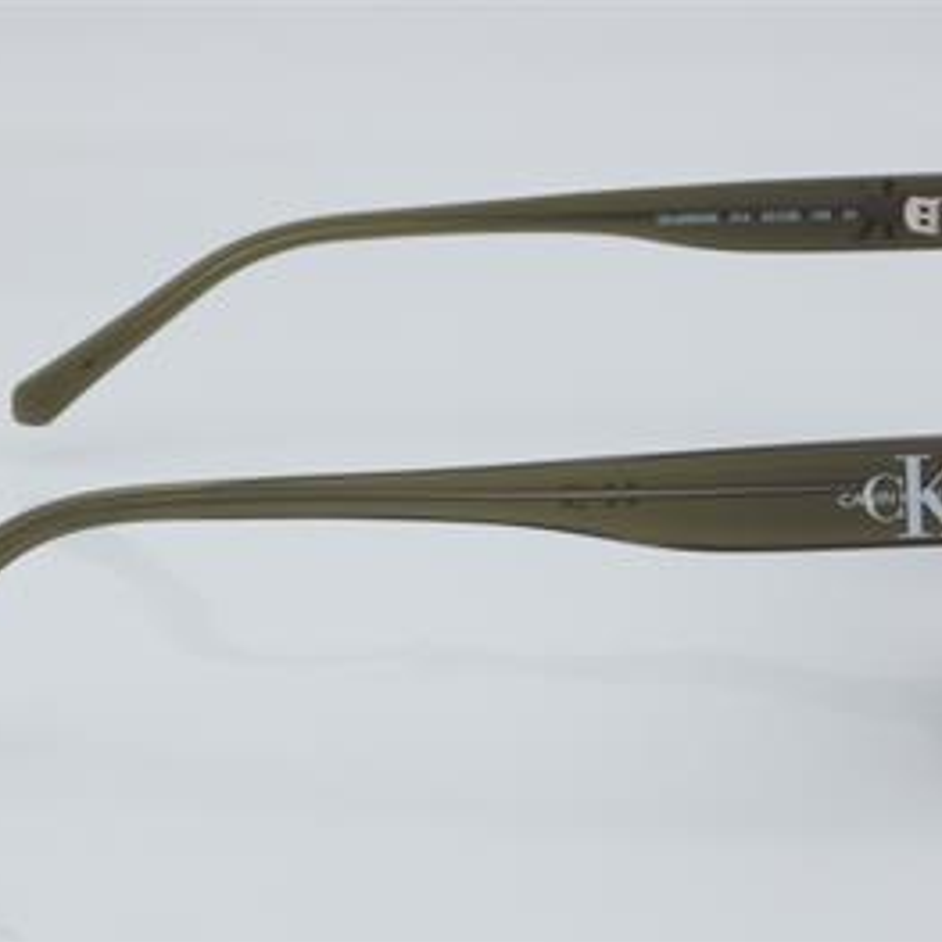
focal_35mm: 97
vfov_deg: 17.9
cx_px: 458
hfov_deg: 17.9
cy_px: 473
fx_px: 2986
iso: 100
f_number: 32
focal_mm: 50
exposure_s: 1/4
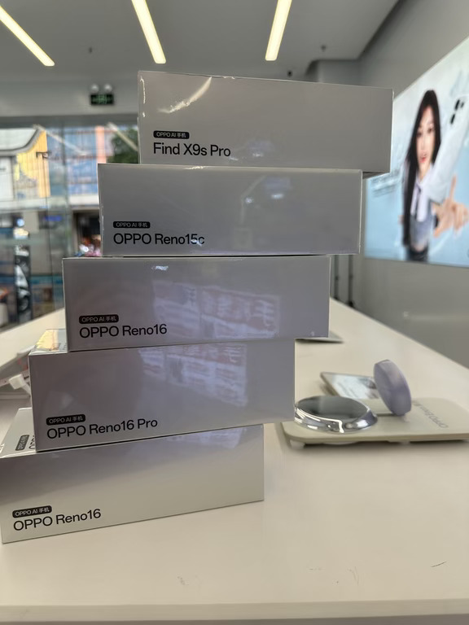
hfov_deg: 56.8
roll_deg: +0.8
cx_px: 234
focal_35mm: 24
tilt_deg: -6.4
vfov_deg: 71.6
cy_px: 312
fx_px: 434
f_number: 1.78
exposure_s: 1/546
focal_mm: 6.86
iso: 80
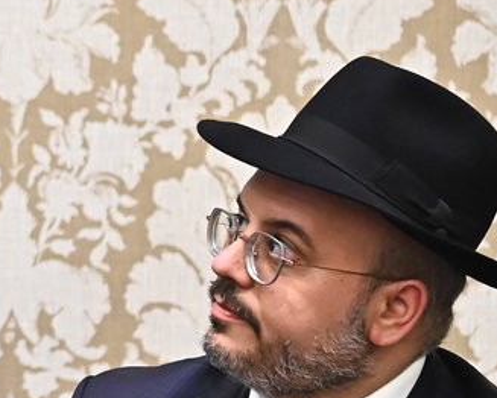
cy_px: 125
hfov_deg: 8.3
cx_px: -312
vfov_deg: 6.9
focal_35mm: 225
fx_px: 3312
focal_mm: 56
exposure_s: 1/200
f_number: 3.2
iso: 2500
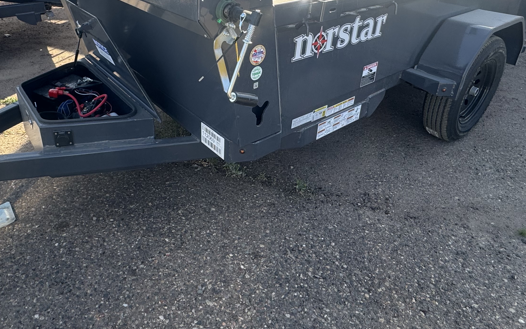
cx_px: 210
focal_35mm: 27
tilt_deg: -26.7
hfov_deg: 67.7
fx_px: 387
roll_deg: -0.2
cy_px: 85
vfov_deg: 44.6
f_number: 2.2
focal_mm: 2.22
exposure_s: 1/303
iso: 40
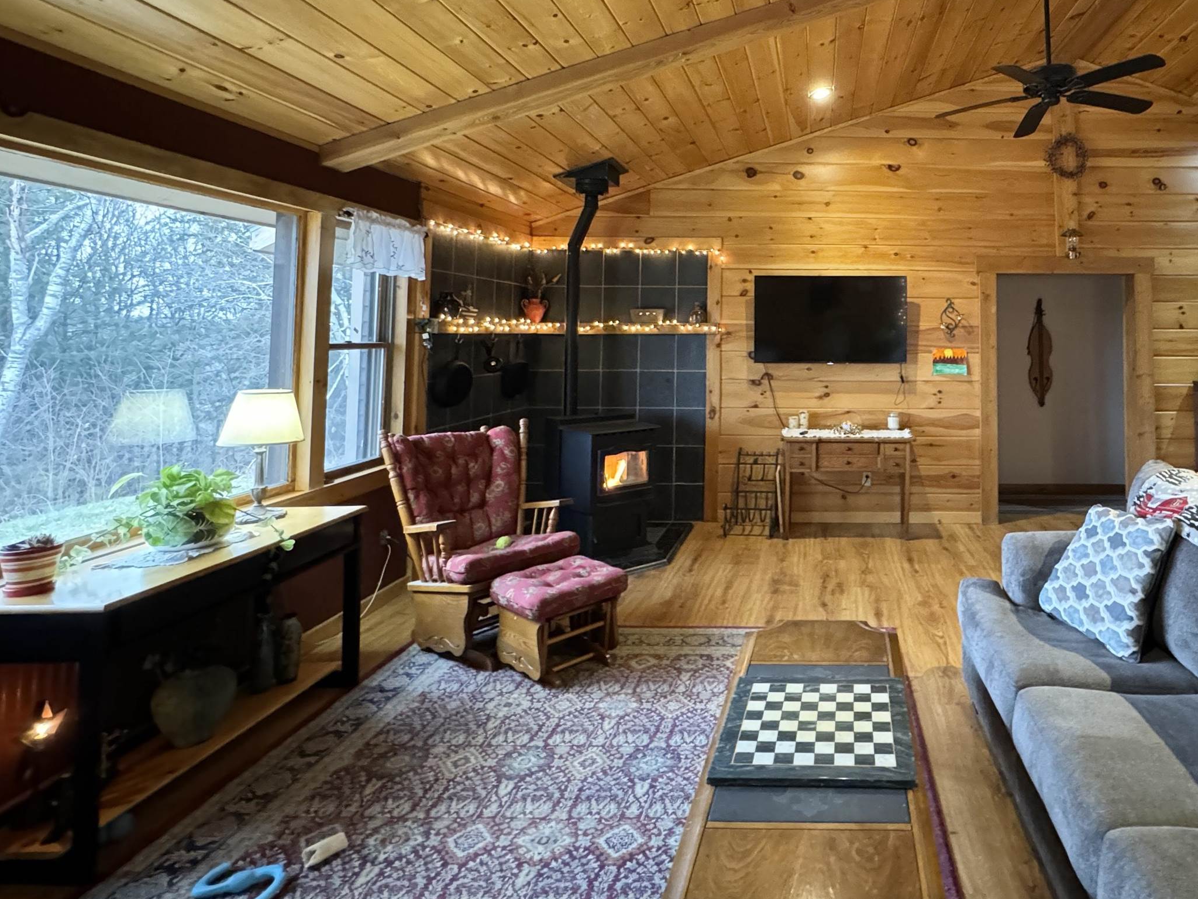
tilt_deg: +2.5
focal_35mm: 21
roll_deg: -0.6
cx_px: 832
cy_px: 294
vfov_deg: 61.8
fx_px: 727
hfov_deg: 75.6
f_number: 2.2
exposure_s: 1/40
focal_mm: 2.22
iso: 1250
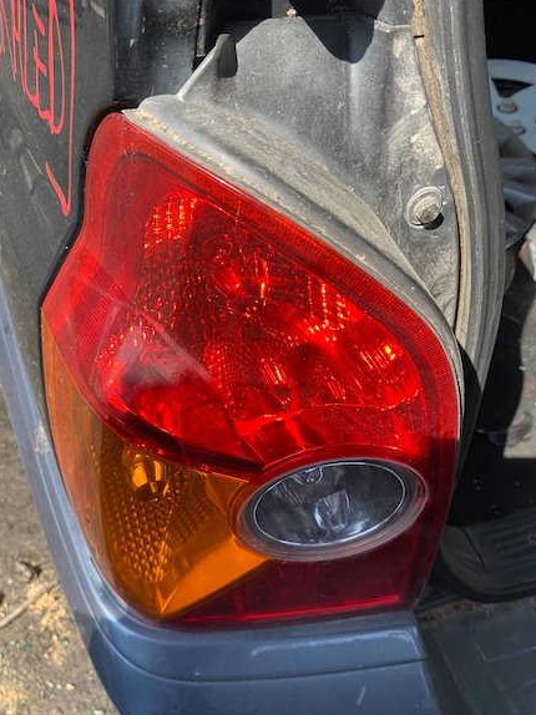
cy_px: 394
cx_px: 266
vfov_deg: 61.5
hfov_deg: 48.2
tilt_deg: -48.2
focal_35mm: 29
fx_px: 599
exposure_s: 1/398
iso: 32
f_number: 1.8
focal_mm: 4.25
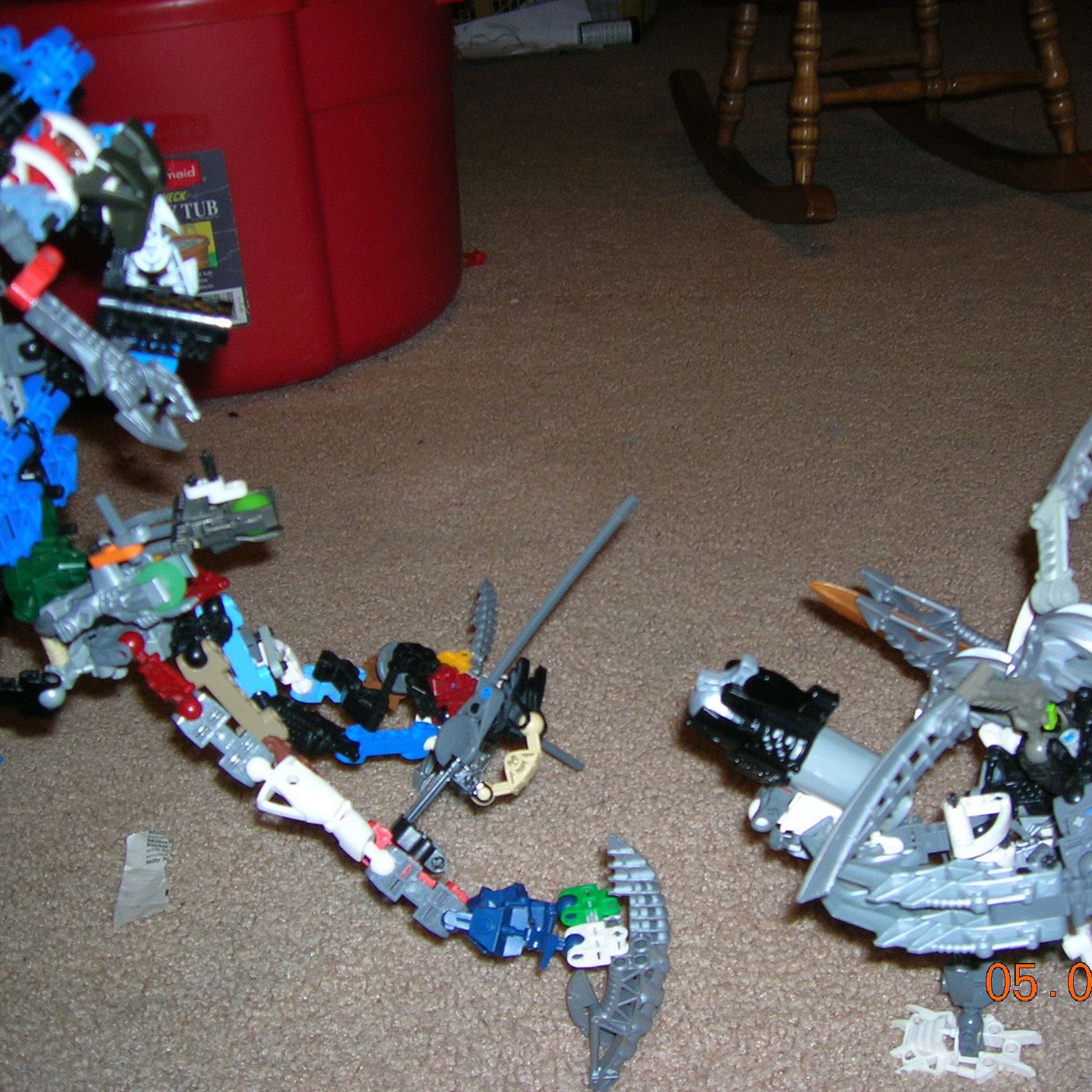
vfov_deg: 40.9
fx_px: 1463
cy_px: 541
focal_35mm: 41
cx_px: 617
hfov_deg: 40.8
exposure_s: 1/60.1
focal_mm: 5.7
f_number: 2.9
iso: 50
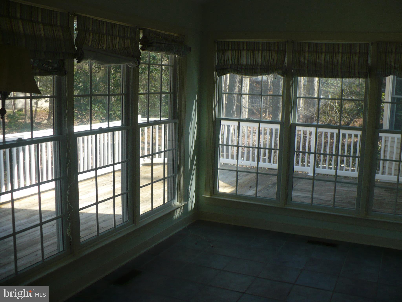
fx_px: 430
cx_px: 201
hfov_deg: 50.1
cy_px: 151
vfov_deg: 38.7
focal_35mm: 37
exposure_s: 1/200
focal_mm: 6.1
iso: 100
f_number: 2.8
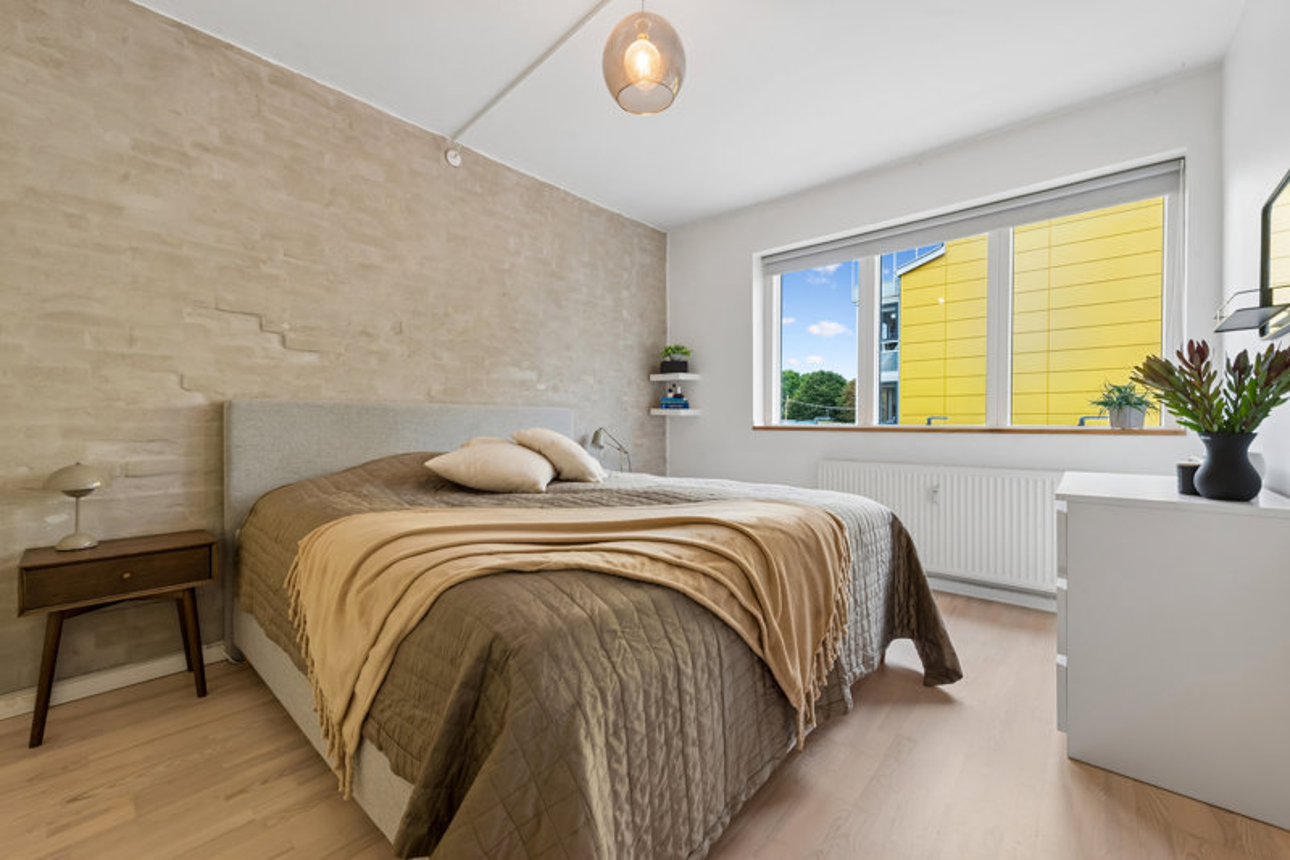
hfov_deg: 104.3
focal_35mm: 14
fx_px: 502
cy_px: 430
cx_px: 645
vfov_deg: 81.2
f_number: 10
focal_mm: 14
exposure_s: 1/6
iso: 250
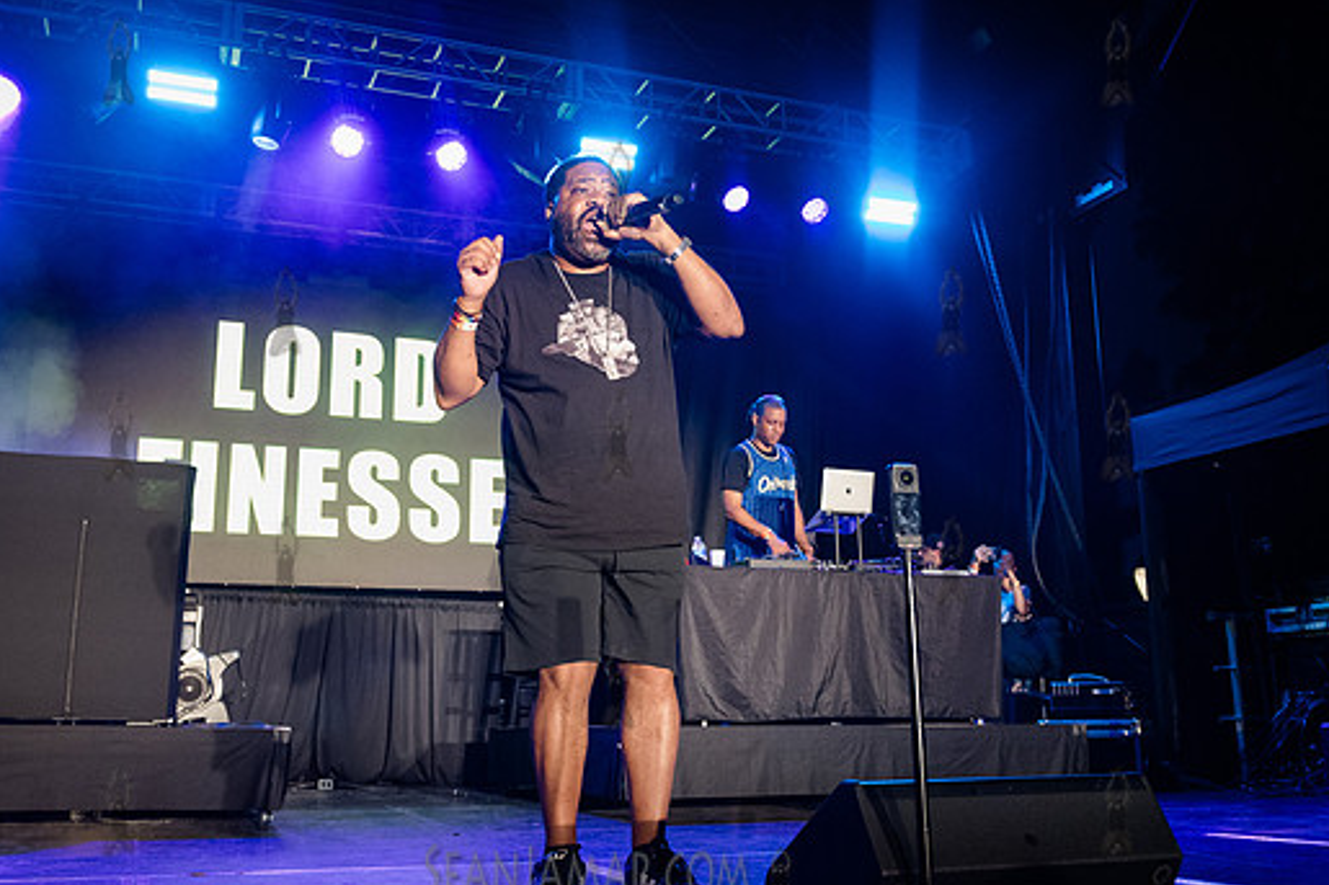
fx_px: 1365
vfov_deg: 35.9
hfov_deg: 51.9
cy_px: 436
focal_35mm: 37
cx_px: 642
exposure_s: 1/500
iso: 4000
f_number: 4
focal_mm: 31
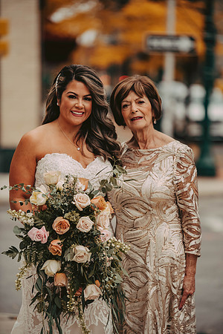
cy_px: 167
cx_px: 112
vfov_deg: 11.1
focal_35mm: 185
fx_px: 1719
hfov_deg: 7.4
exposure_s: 1/3200
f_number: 3.2
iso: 1250
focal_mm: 185
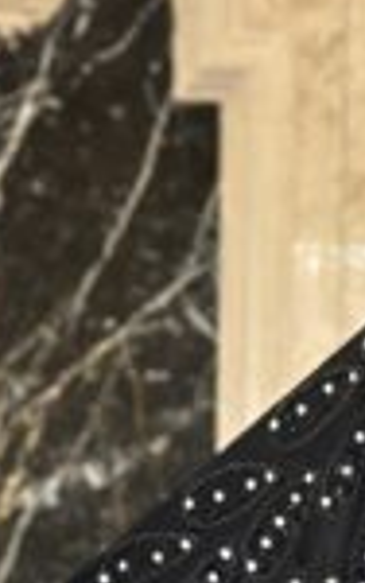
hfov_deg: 9.5
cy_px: 742
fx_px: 2160
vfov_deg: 14.7
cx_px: 466
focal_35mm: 136
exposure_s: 1/50
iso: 80
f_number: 1.78
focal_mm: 6.86
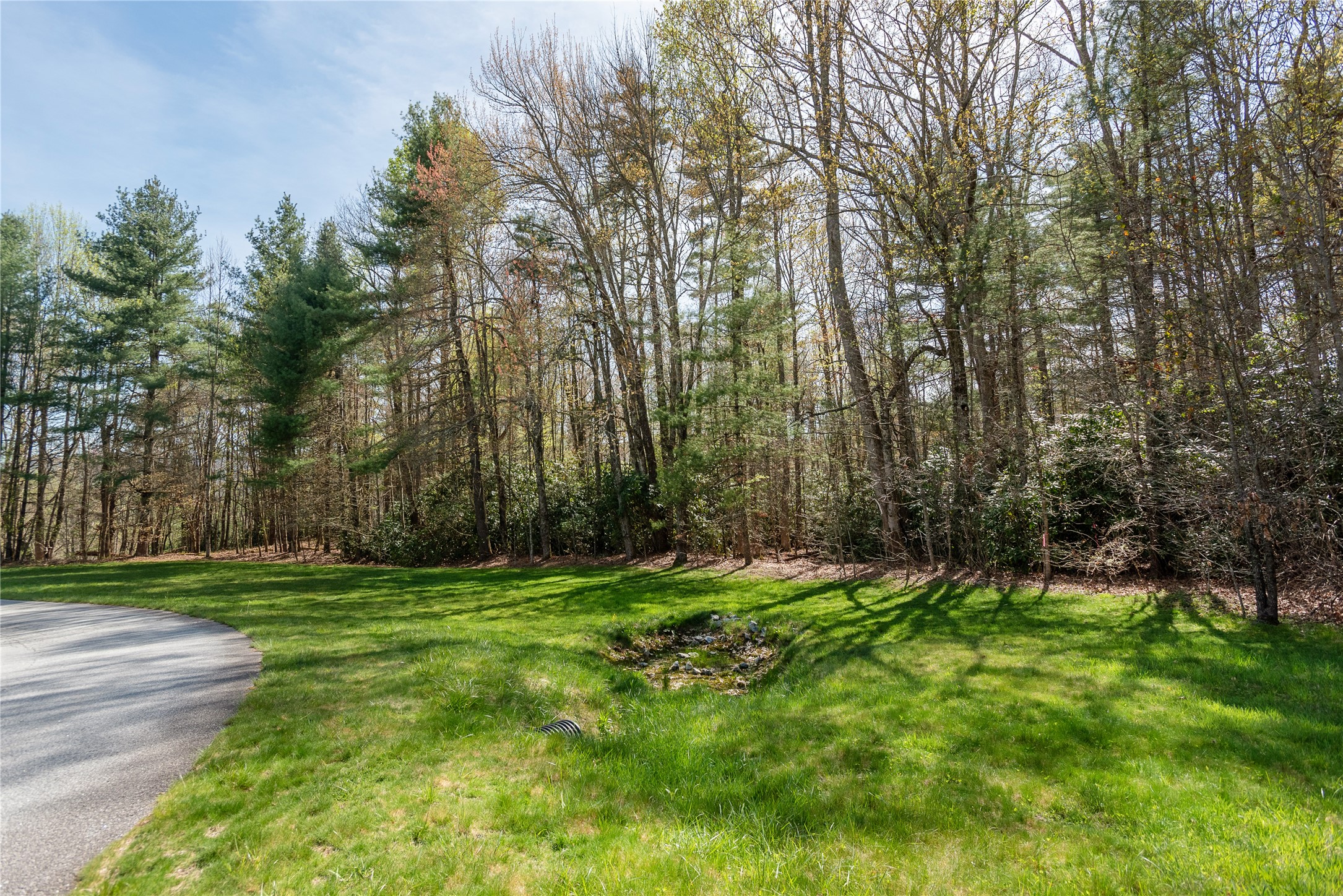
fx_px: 709
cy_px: 448
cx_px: 672
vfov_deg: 64.6
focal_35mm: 19
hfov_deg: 86.9
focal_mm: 19
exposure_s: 1/800
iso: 320
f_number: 7.1
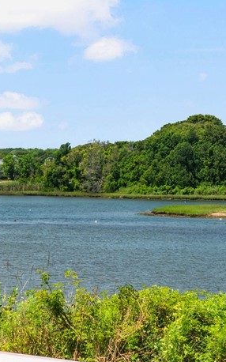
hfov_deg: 9.0
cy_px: 260
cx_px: 63
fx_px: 1430
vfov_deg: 14.4
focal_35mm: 145
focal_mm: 60
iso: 200
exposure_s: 1/160
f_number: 7.1
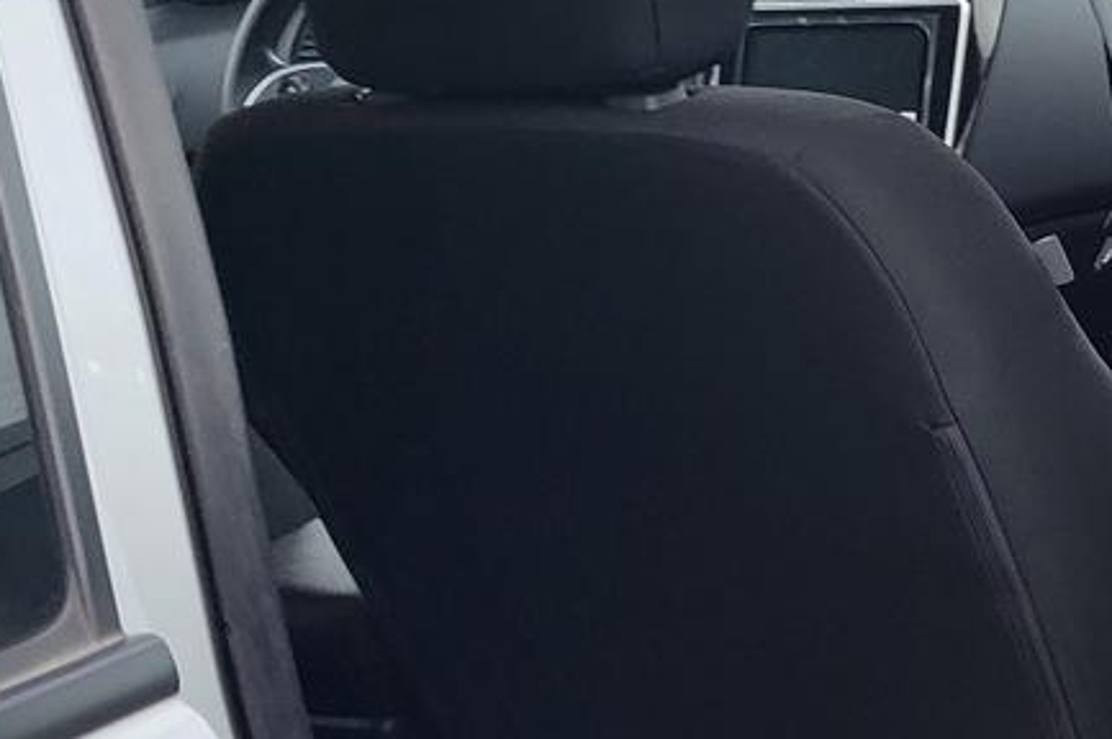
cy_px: 906
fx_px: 2469
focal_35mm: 80
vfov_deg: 16.3
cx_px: 1361
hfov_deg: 23.1
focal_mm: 5.4
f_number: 1.8
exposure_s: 1/60
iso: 200
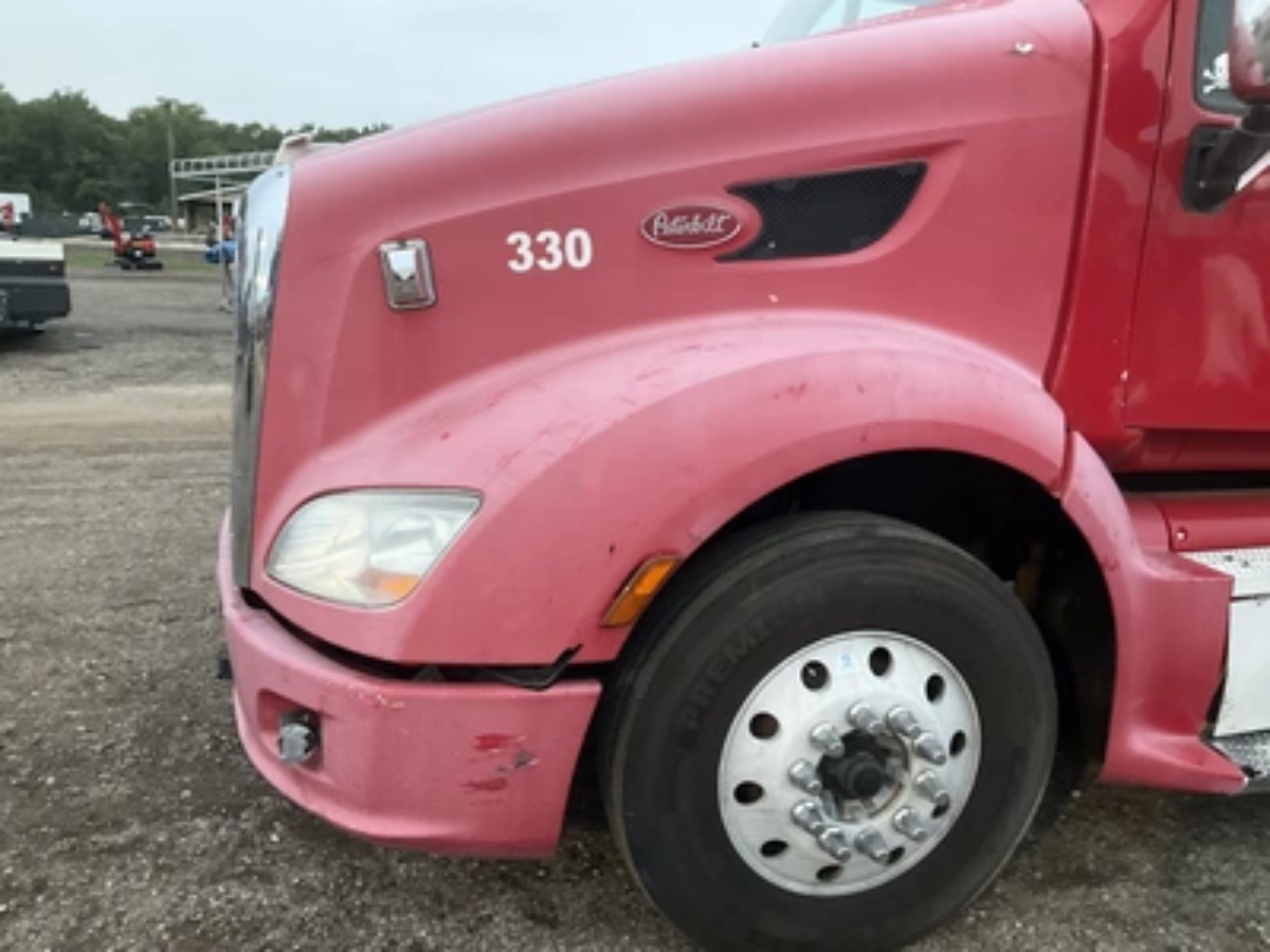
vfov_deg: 48.2
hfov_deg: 61.7
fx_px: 1064
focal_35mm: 29
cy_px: 476
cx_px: 635
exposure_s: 1/50
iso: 320
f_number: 1.8
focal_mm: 3
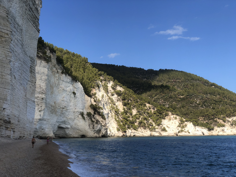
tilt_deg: +8.1
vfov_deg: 28.0
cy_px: 88
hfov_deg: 36.8
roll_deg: +1.7
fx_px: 355
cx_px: 118
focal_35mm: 52
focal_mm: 6
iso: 16
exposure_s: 1/1021
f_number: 2.4
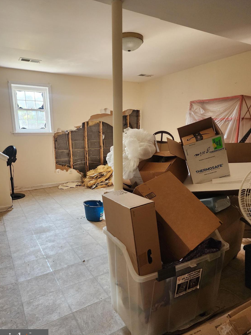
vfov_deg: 71.6
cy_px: 173
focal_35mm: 24
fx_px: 232
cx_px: 123
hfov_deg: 56.8
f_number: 1.8
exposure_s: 1/120
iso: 250
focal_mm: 6.4
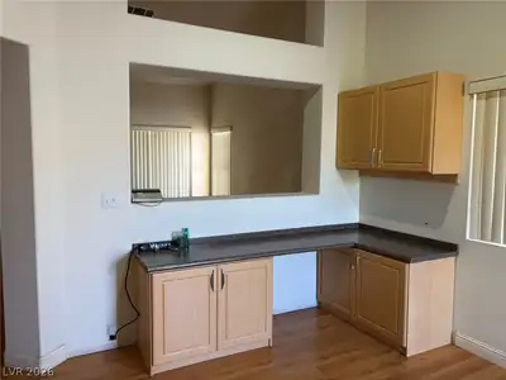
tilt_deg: -5.2
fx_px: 380
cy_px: 190
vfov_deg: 53.1
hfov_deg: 67.3
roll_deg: +0.3
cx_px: 253
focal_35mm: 26
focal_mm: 5.96
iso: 125
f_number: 1.6
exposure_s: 1/60
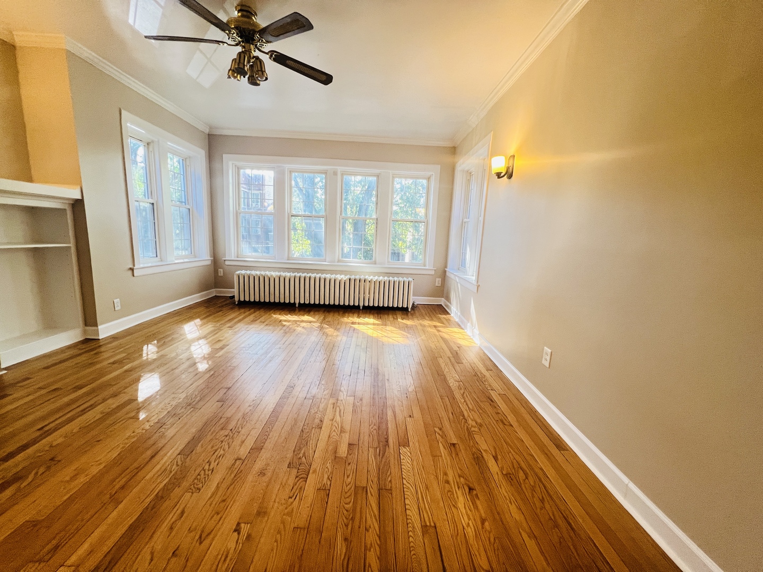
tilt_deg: -9.1
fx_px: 287
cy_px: 286
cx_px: 382
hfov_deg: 106.2
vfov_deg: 89.9
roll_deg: -2.1
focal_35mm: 13
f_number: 1.8
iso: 200
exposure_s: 1/60
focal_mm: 1.57
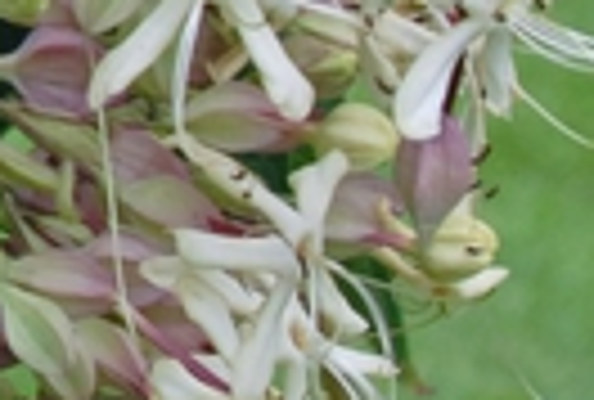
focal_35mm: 325
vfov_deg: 4.2
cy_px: -420
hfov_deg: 6.1
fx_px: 5381
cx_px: -801
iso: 400
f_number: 7.1
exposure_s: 1/180
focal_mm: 28
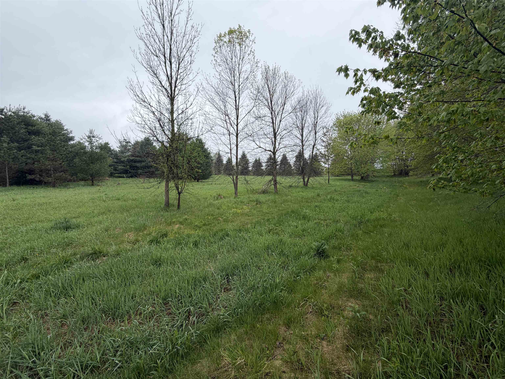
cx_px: 252
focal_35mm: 14
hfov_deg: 102.1
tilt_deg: -1.8
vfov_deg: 85.7
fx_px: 204
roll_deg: +2.2
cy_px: 190
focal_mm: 2.22
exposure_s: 1/770
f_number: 2.2
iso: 25
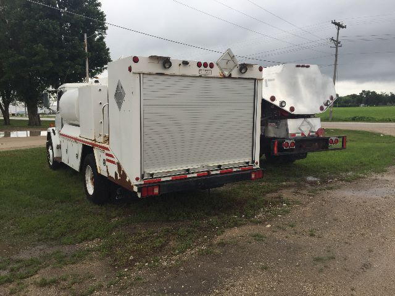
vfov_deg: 48.2
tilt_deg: -7.4
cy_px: 148
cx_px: 198
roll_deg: +0.2
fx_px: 331
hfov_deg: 61.7
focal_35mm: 29
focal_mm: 4.15
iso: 32
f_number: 2.2
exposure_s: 1/534
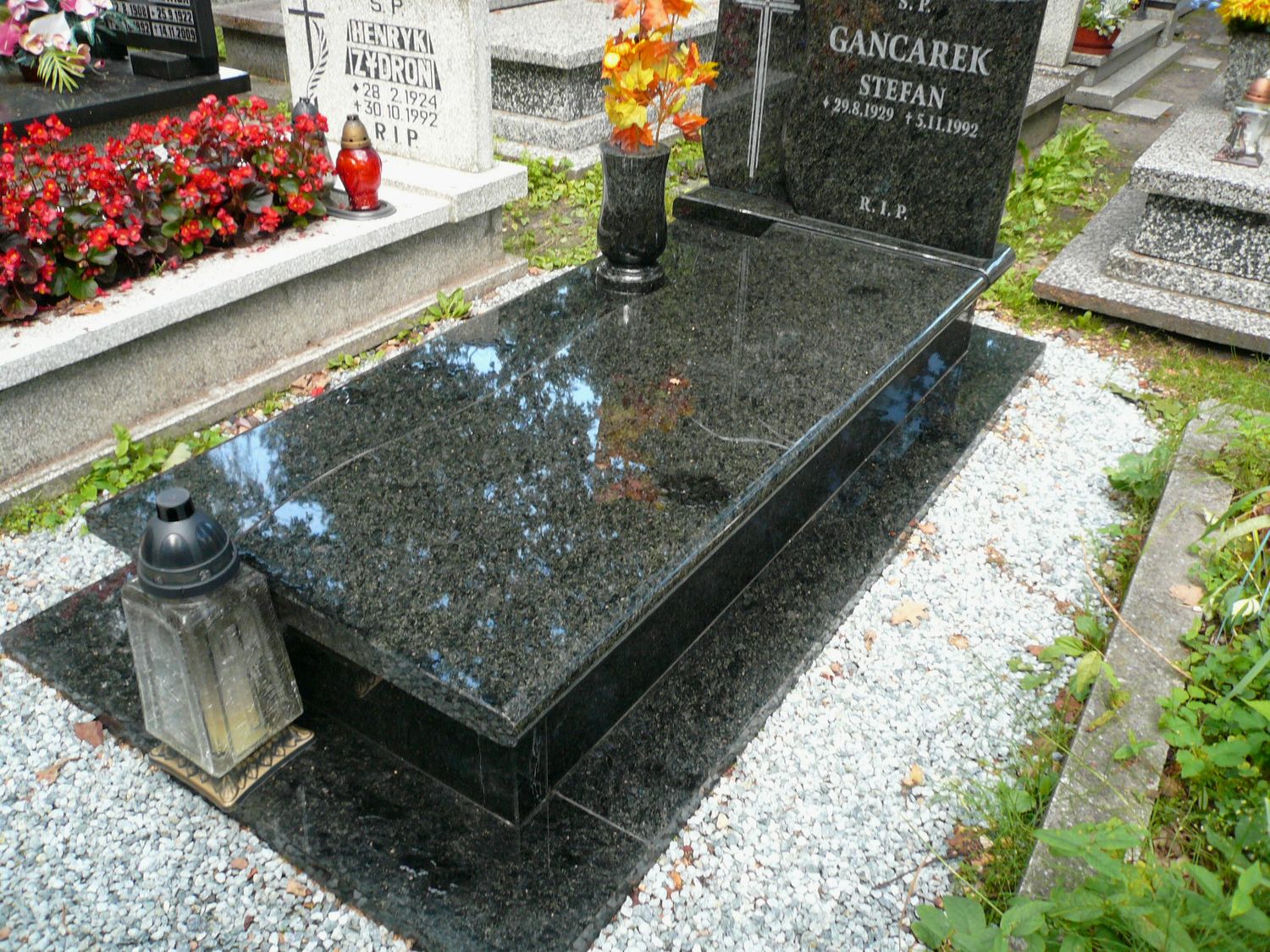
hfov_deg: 63.4
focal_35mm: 28
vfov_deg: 49.7
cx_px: 635
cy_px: 476
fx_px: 1027
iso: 100
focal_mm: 4.6
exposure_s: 1/60
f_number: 2.8
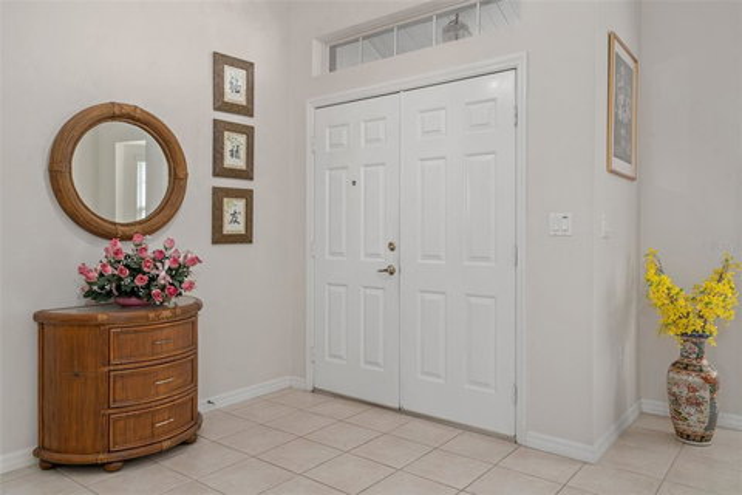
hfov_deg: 71.5
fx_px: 515
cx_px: 371
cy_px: 248
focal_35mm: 25
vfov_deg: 51.3
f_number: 8
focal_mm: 25
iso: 320
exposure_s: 1/2.5
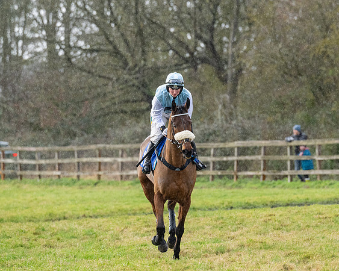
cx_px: 175
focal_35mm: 338
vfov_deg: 4.6
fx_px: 3390
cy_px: 136
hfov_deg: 5.7
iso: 1600
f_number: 4
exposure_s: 1/400
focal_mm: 200
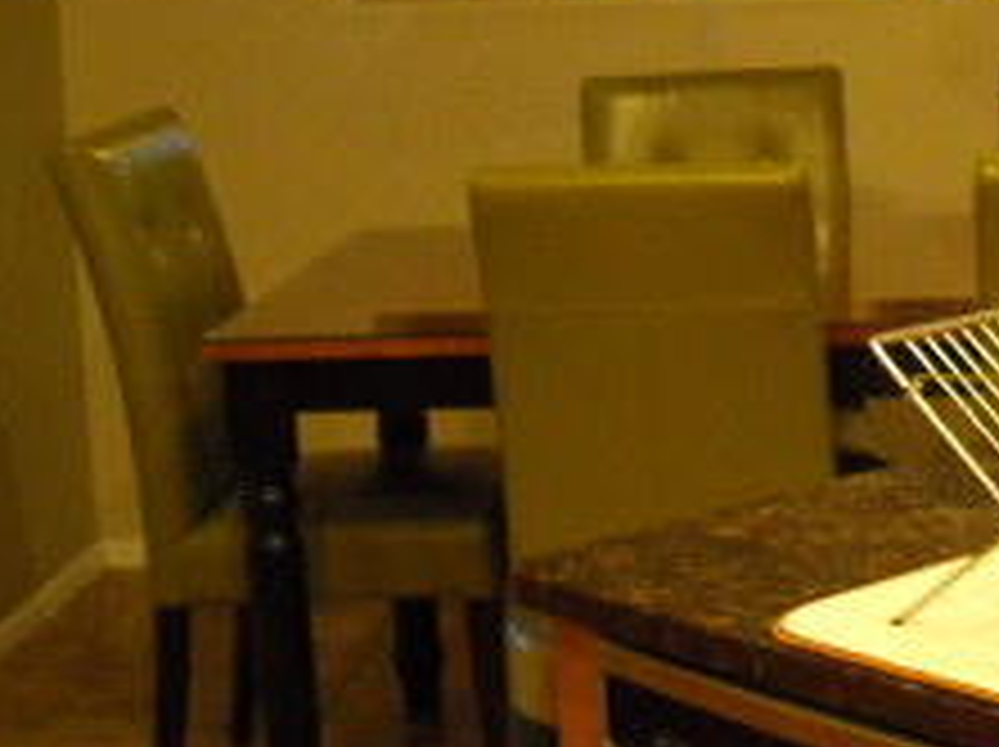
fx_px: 2912
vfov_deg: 14.5
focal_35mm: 101
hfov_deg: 18.0
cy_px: 148
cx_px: 1354
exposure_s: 1/15
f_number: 2.8
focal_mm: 5.7
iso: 400
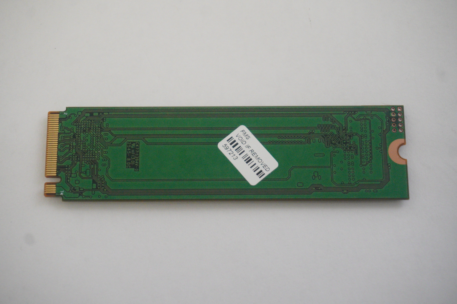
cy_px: 152
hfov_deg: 27.0
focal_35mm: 75
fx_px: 951
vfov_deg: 18.1
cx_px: 228
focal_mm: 50
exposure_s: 1/320
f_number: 5.6
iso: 4000
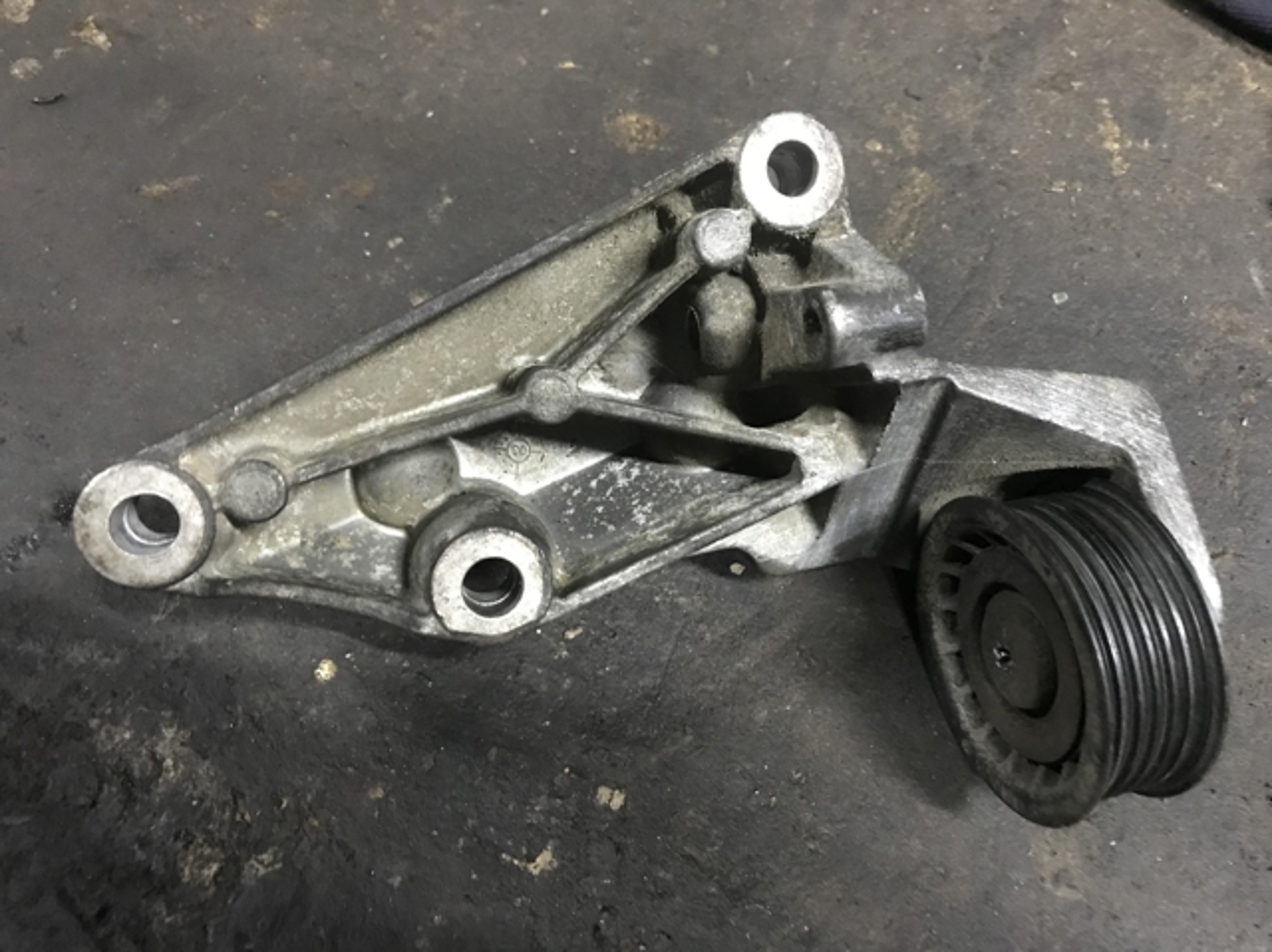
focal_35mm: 28
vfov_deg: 49.7
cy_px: 476
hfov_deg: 63.5
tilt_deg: -59.2
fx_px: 1028
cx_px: 636
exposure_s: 1/5
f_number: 1.8
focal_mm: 3.99
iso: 100
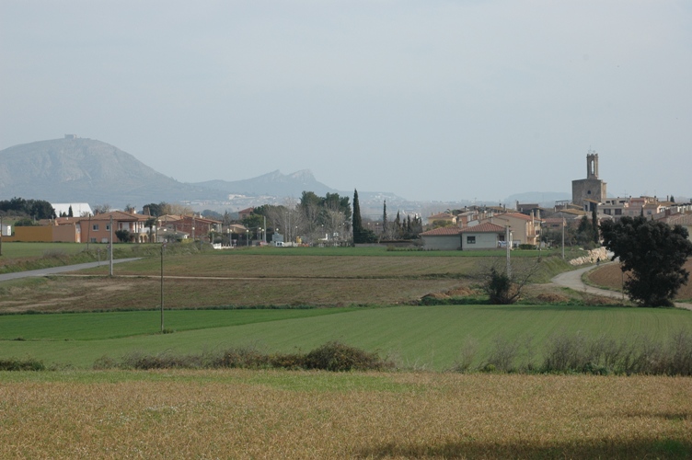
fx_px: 2449
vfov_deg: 10.7
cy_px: 230
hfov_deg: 16.1
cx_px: 346
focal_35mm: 128
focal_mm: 85
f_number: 9
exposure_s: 1/320
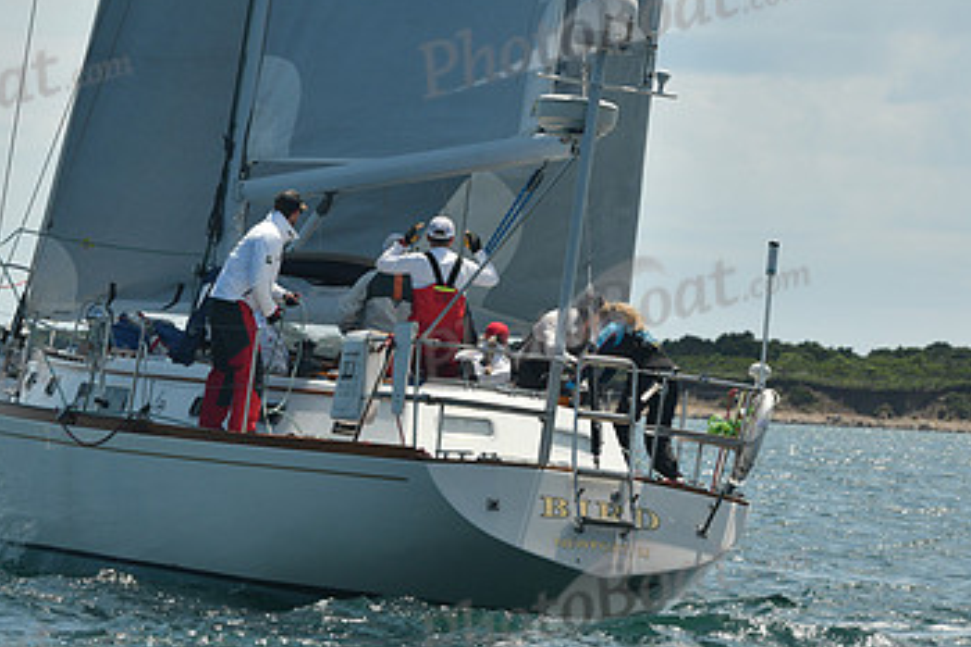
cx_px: 277
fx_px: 6928
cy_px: 210
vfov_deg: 5.3
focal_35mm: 257
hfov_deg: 8.0
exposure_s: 1/640
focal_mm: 155
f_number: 9
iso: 320
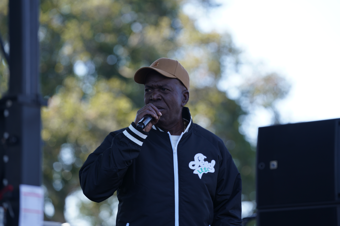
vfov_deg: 6.9
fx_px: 1889
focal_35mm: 200
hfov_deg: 10.3
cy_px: 113
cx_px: 170
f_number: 4
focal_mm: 200
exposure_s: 1/250
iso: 125
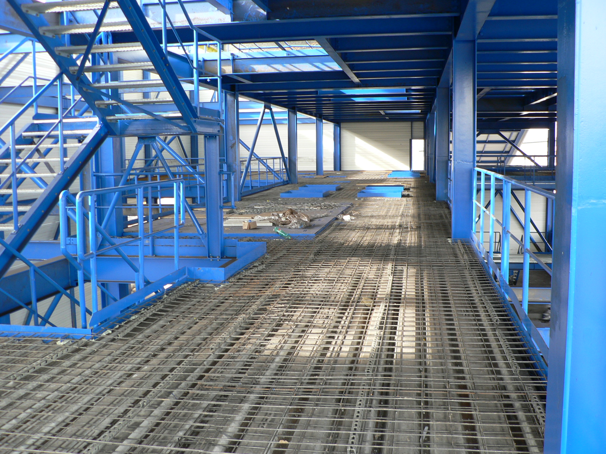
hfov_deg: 51.4
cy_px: 227
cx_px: 303
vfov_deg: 39.7
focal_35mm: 36
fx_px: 630
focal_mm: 6
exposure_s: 1/30
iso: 80
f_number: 2.8
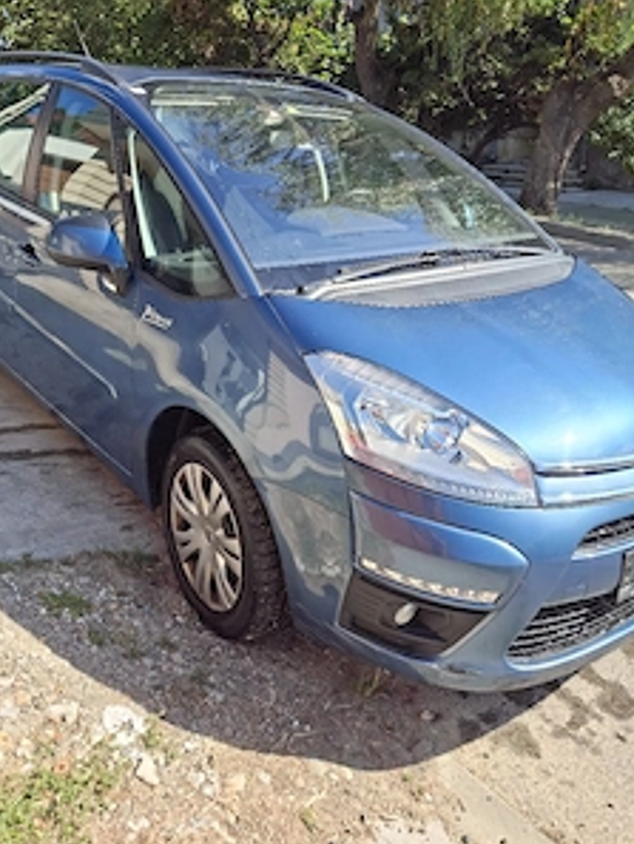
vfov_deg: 57.4
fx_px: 756
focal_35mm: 31
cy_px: 301
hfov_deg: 45.5
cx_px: 310
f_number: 1.8
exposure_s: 1/833
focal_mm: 5.54
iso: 50
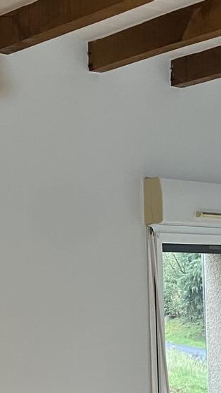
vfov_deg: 21.8
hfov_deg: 12.5
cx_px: 85
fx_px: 1012
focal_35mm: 97
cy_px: 298
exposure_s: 1/50
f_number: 1.8
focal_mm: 4.25
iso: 250
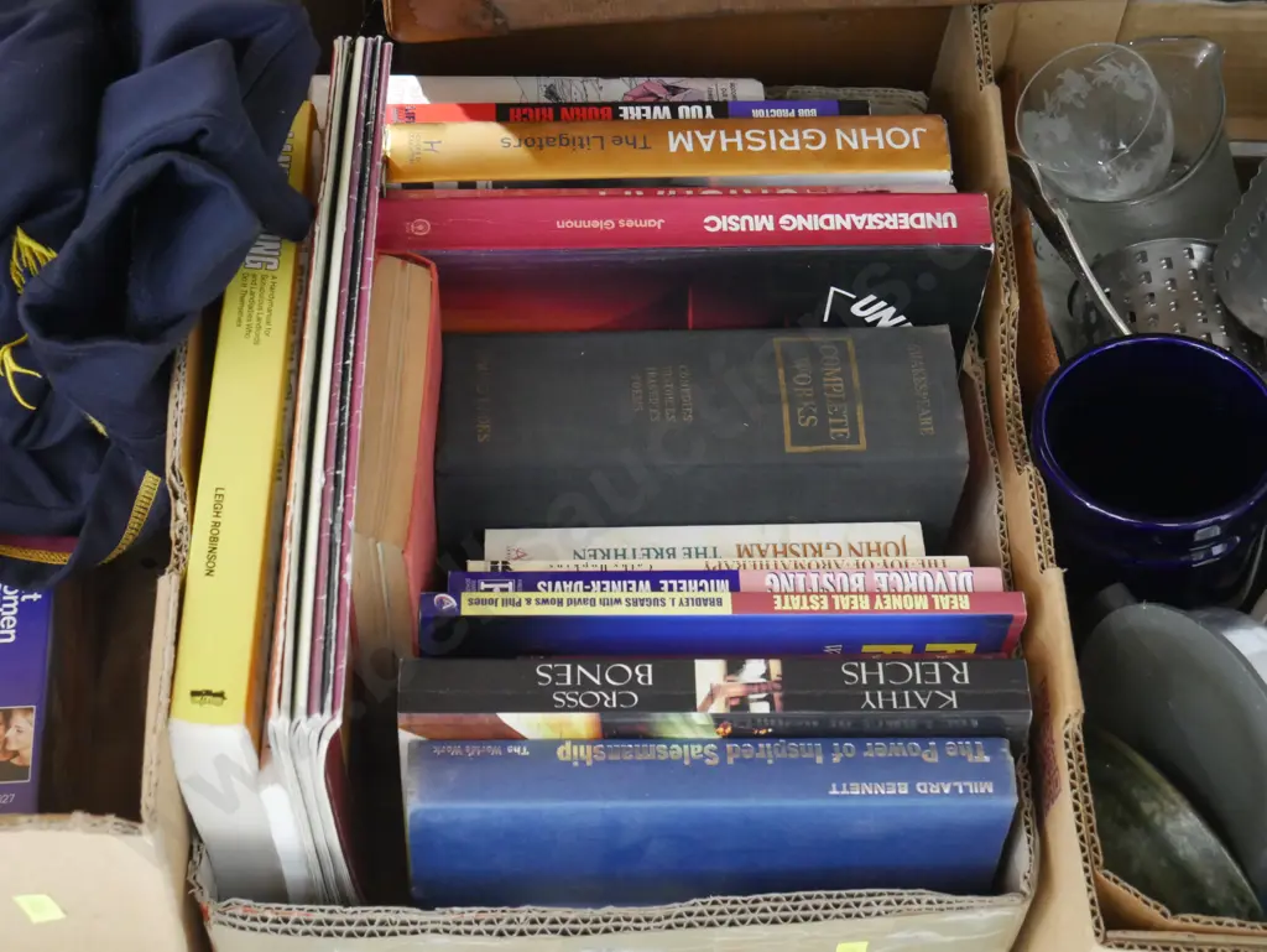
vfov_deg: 24.4
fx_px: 2197
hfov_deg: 32.2
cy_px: 476
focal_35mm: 60
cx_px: 634
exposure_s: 1/10
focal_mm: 30
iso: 3200
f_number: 5.4
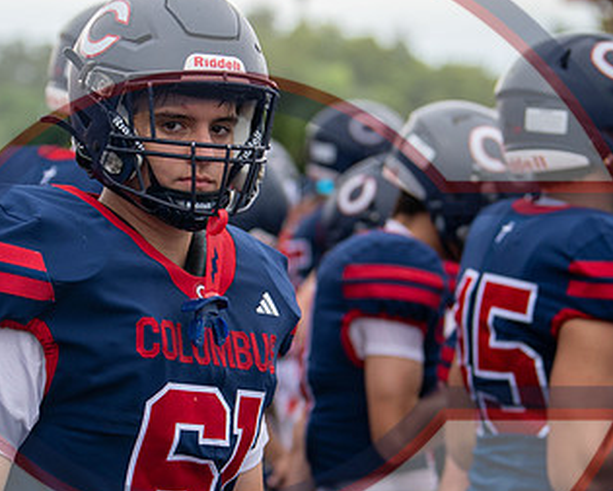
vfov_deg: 8.1
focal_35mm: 190
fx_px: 3447
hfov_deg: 10.1
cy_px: 304
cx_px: 165
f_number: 2.8
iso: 140
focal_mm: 82
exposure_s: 1/1000
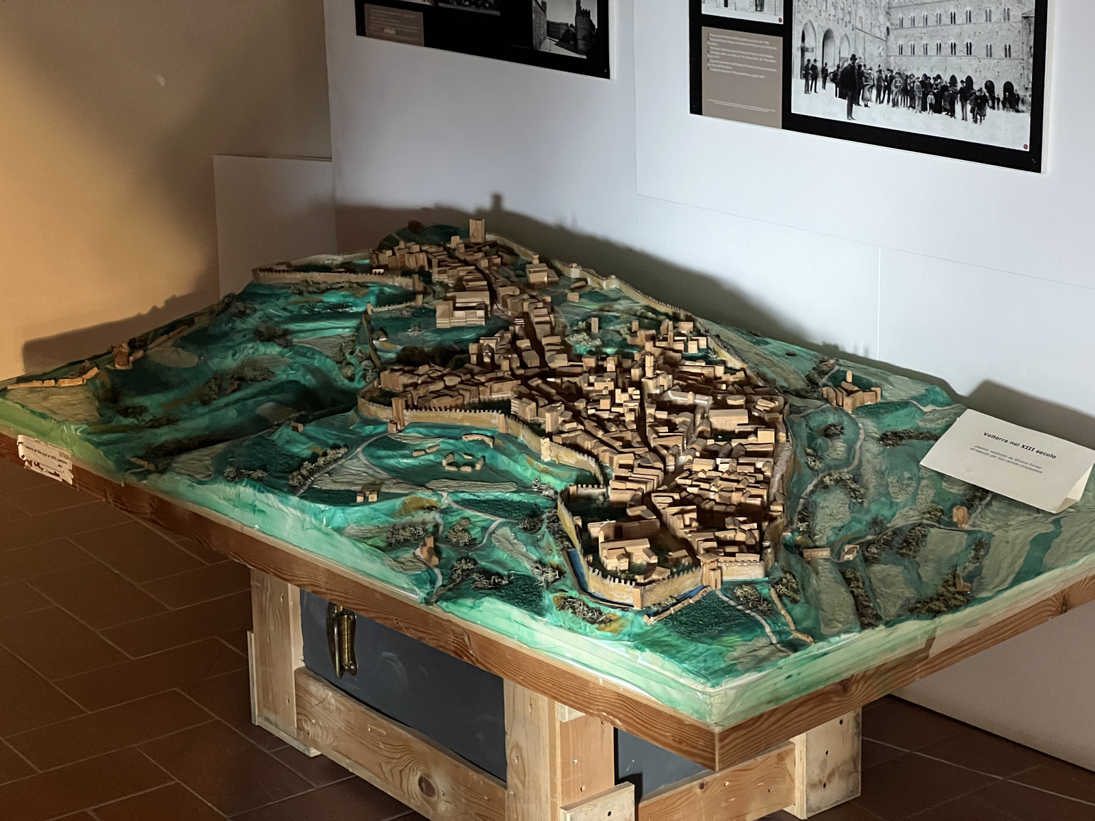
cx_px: 548
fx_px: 2436
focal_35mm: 77
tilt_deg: -17.4
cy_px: 410
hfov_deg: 25.3
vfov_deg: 19.1
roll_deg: +2.0
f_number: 2.8
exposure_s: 1/25
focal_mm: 9
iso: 1000
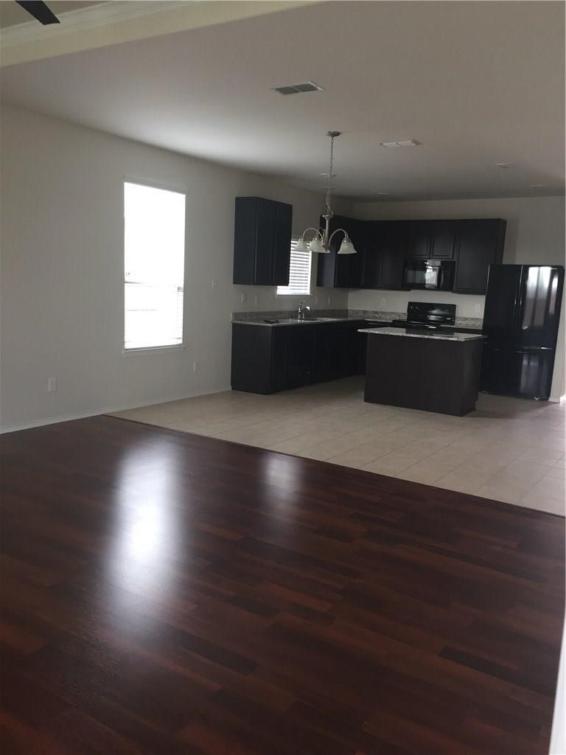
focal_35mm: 29
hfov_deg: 48.2
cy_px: 378
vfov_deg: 61.7
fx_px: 632
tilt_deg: -7.3
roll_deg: -2.6
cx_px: 283
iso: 80
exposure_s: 1/30
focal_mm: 4.15
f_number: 2.2
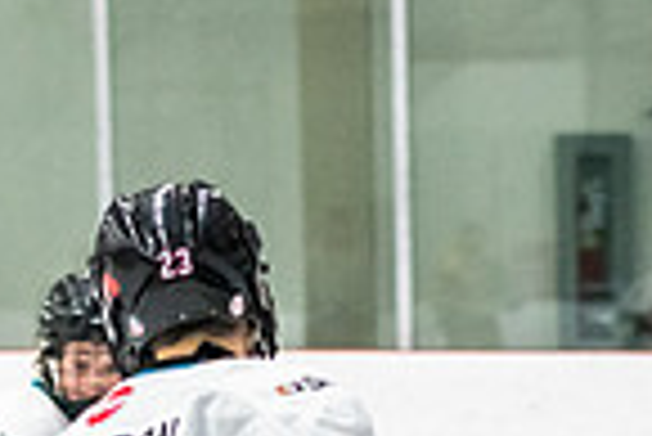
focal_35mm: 333
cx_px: 1059
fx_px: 6037
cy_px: 847
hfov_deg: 6.1
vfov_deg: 4.1
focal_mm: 70
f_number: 2.8
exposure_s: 1/800
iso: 4000
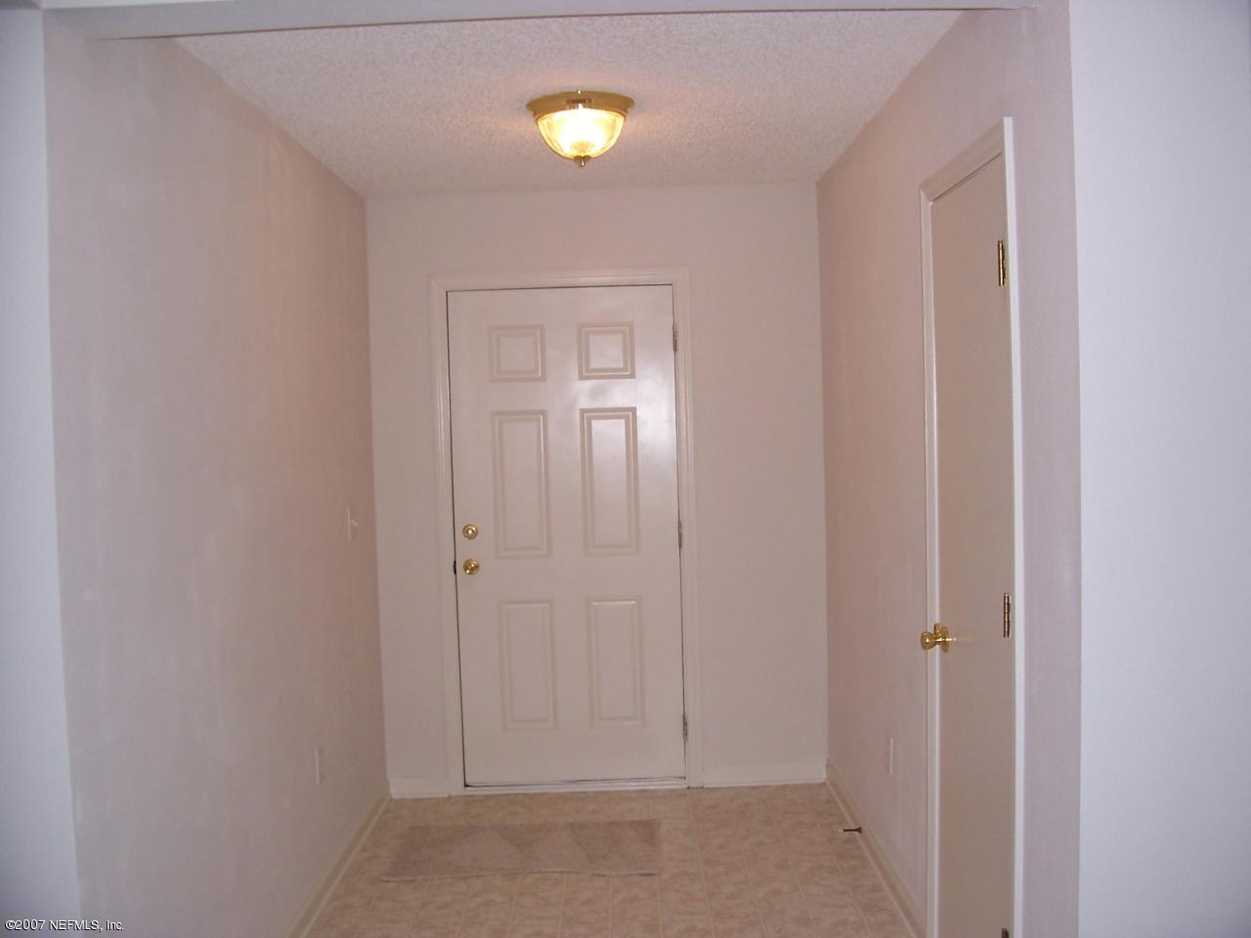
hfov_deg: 54.0
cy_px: 469
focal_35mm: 34
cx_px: 626
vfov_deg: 41.8
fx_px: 1229
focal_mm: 5.6
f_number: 2.7
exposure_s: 1/60
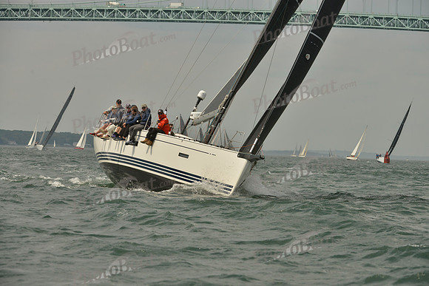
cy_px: 143
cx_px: 214
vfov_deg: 6.9
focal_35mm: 200
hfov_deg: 10.3
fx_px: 2384
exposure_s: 1/1250
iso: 280
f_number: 10
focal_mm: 200
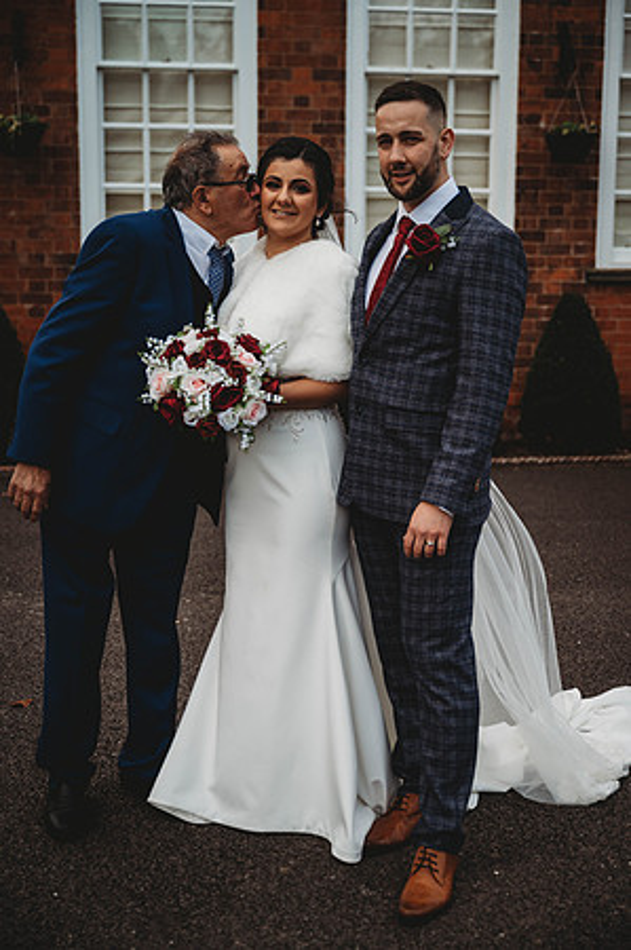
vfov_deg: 37.6
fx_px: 1397
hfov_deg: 25.5
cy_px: 475
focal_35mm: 53
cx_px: 316
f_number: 2.8
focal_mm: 53
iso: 100
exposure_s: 1/400
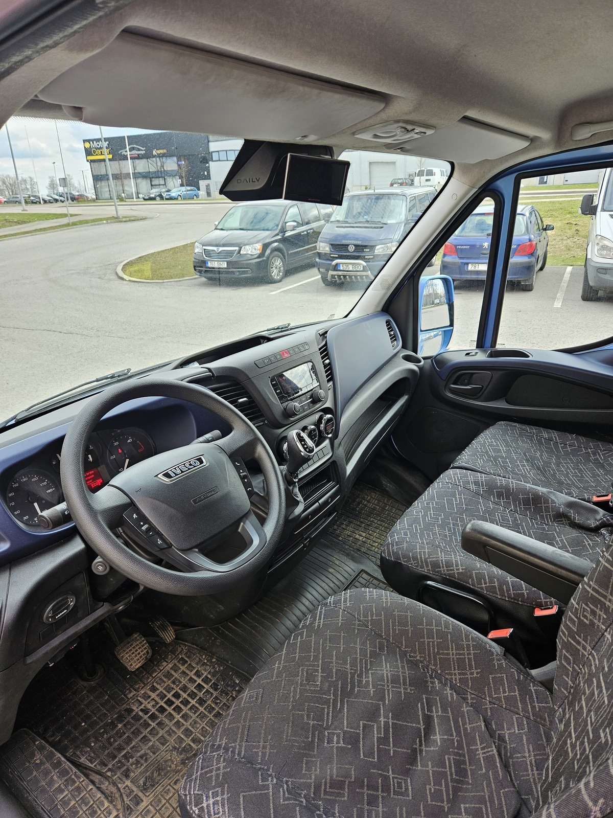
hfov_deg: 58.9
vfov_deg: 73.9
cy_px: 409
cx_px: 306
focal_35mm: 23
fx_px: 543
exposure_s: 1/140
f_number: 1.8
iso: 25
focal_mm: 5.4
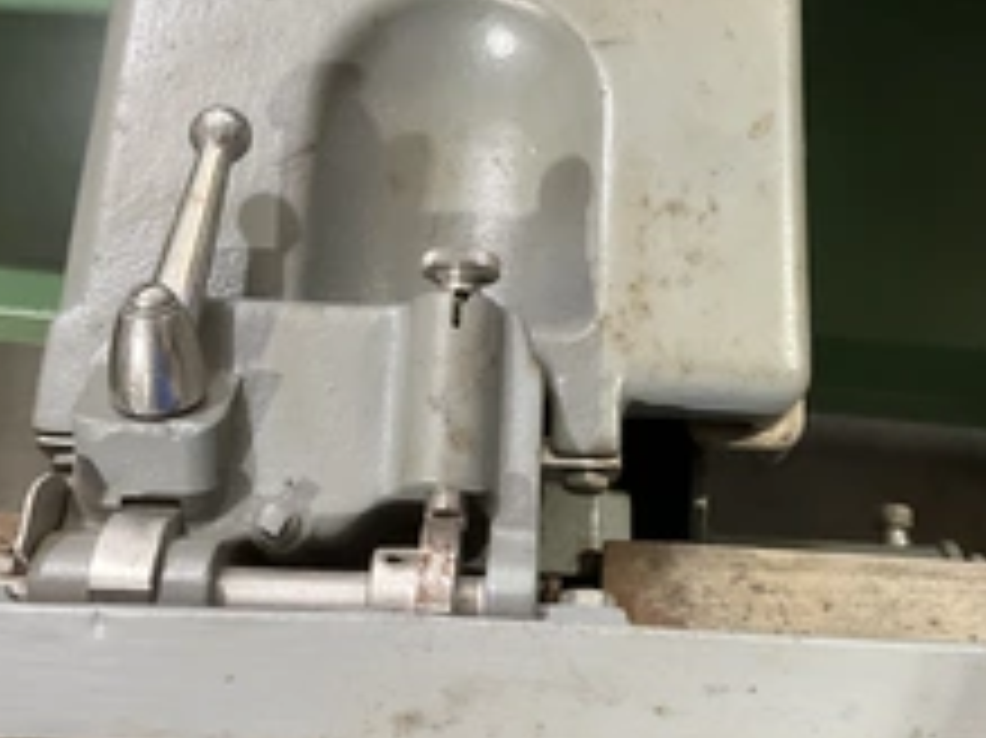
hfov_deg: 36.2
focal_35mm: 53
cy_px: 270
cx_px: 540
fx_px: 1509
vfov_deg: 27.4
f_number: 1.8
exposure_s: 1/30
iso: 320
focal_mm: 3
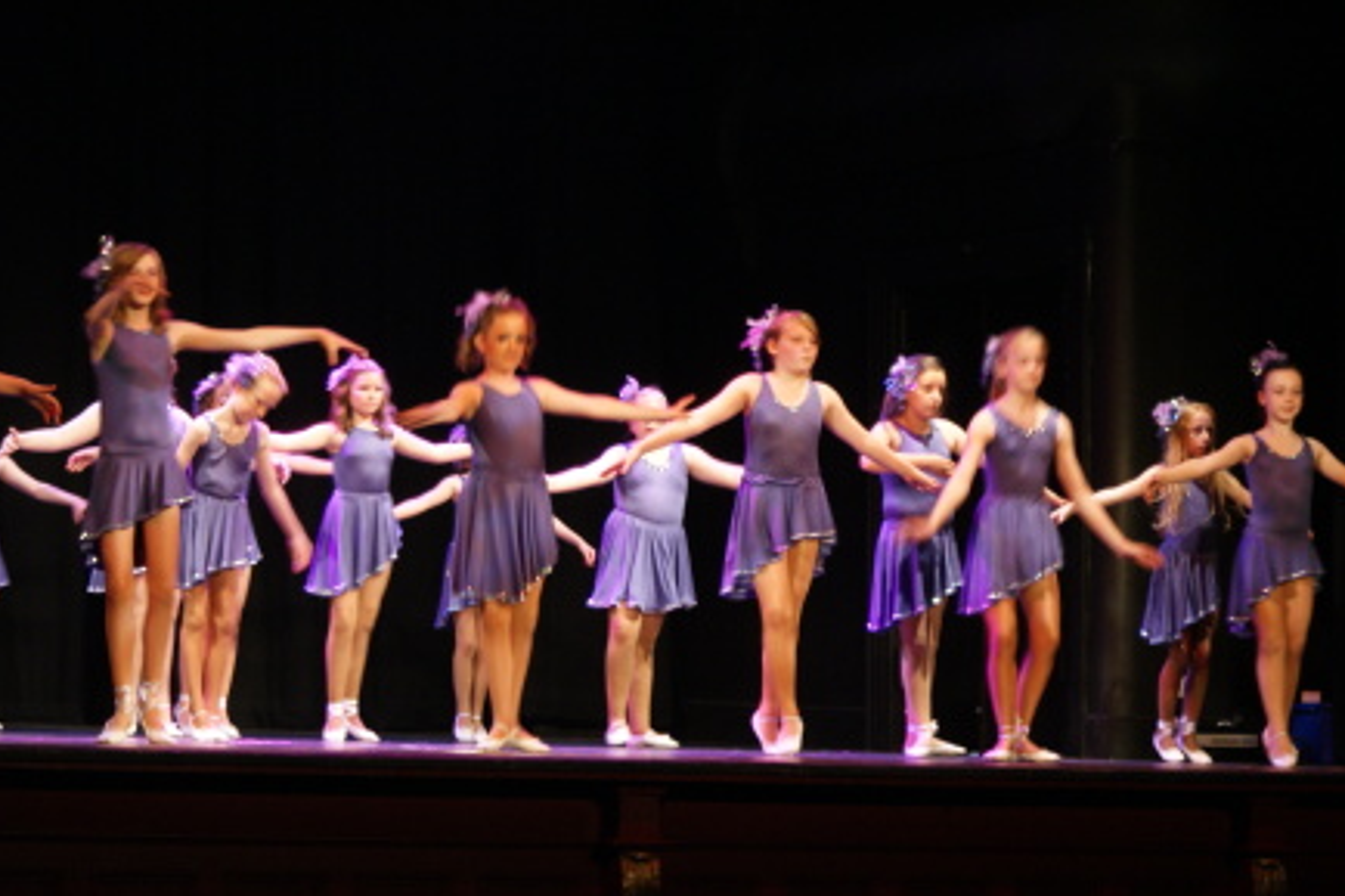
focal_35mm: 124
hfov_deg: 16.5
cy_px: 495
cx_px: 589
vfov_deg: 11.0
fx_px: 4631
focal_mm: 70
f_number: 5.6
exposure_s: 1/10
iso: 400
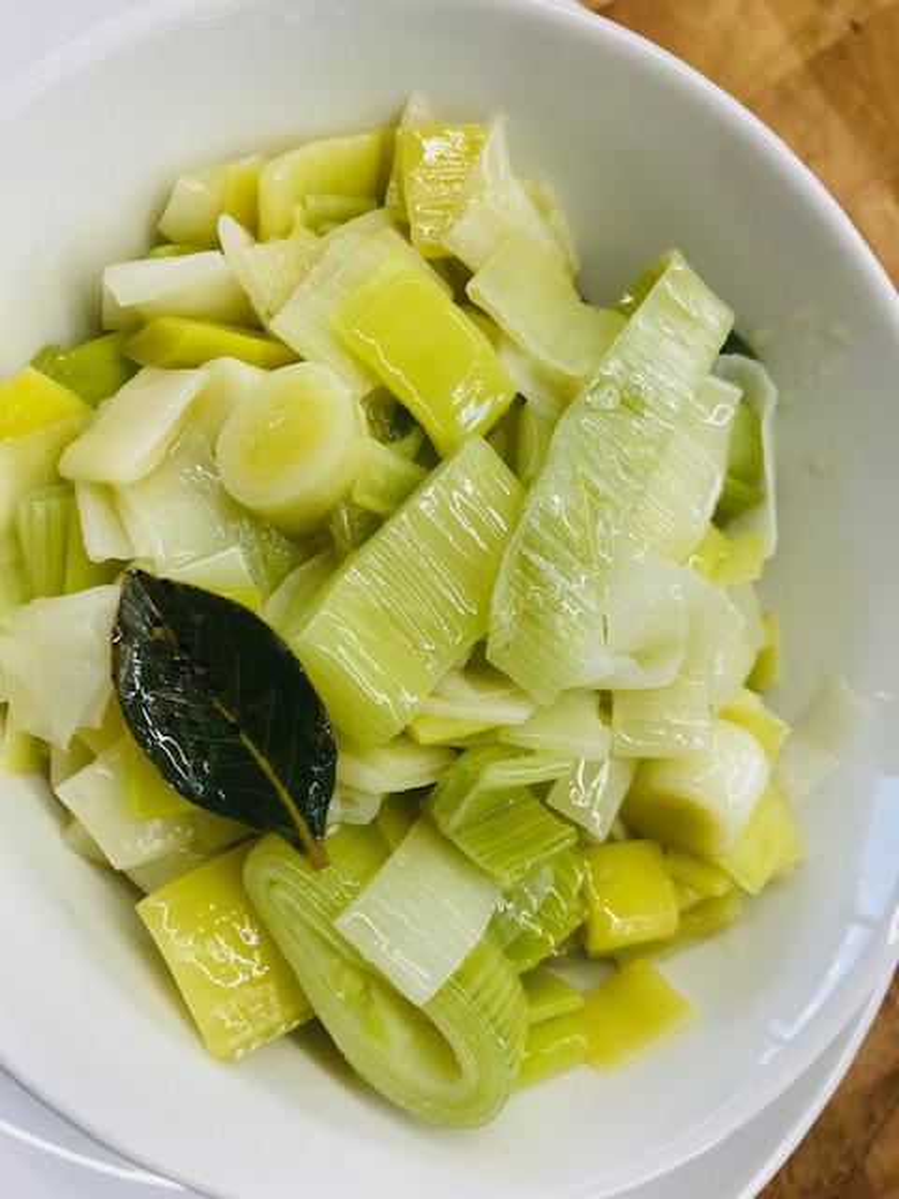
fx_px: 970
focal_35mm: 28
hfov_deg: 49.7
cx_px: 450
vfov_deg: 63.4
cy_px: 600
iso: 40
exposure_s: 1/100
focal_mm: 3.99
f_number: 1.8
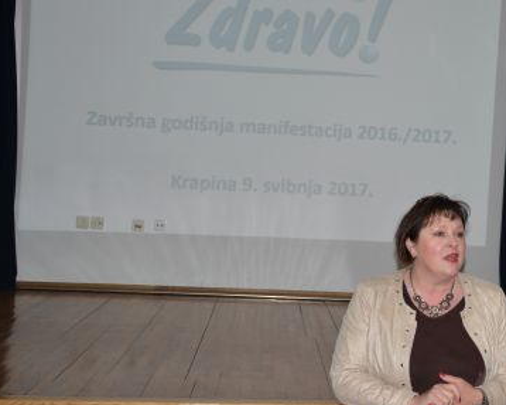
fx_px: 1182
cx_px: 403
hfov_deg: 23.8
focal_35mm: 79
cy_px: 200
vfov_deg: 19.4
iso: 640
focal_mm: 34
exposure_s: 1/200
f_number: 4.2
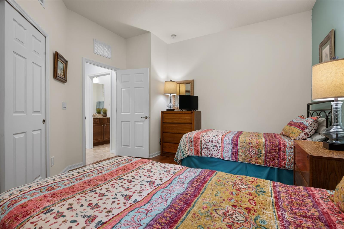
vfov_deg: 68.9
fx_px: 167
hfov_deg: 91.6
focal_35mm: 18
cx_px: 172
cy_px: 114
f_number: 8
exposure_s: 1/8
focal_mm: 17.5
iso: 400
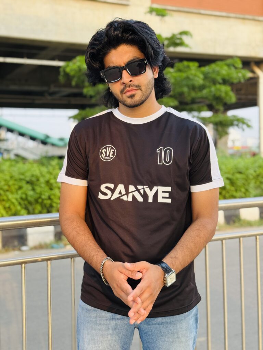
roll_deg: +1.4
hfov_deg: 30.3
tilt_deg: -2.4
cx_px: 132
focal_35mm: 48
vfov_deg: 39.7
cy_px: 175
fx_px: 486
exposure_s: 1/211
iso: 64
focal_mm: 6.76
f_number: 1.78
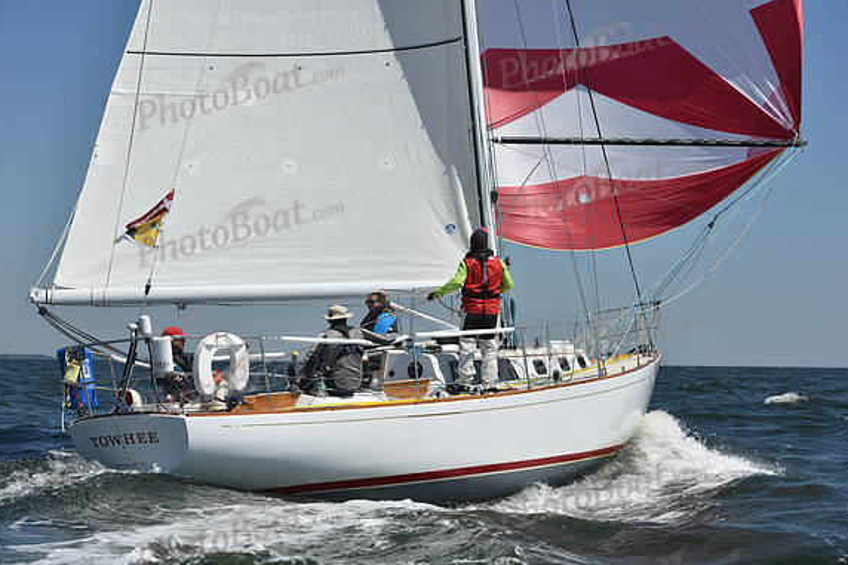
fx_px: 1672
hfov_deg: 28.5
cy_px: 285
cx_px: 423
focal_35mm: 71
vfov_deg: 19.2
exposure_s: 1/1250
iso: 250
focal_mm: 70
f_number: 10
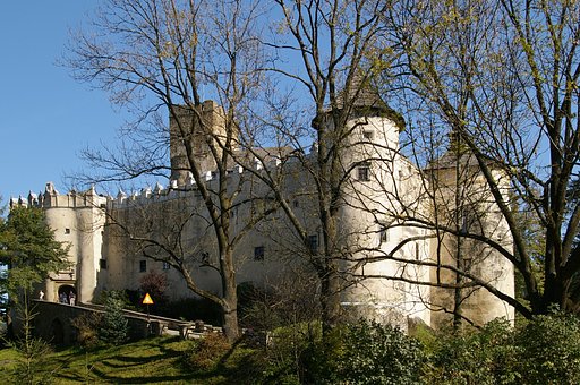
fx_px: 748
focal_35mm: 46
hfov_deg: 42.4
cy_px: 192
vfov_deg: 28.9
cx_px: 290
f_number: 8
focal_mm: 31
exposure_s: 1/180
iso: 200
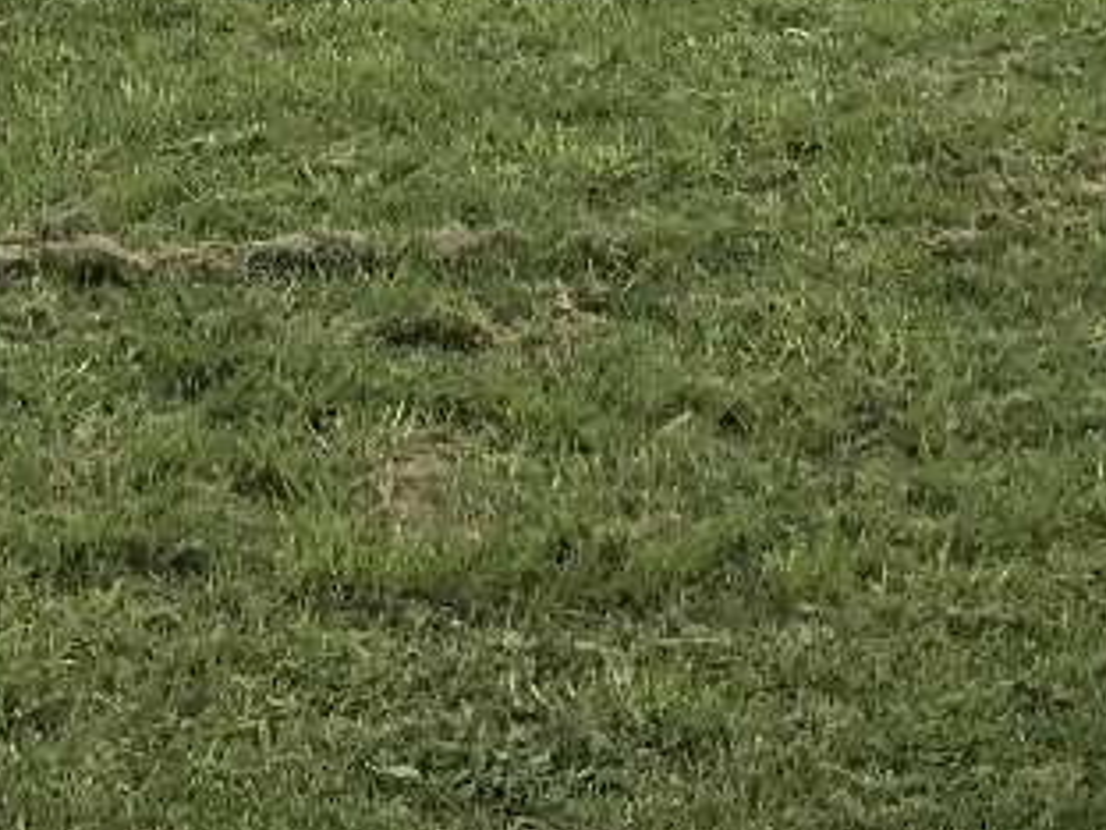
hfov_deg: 17.1
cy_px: -734
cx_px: 351
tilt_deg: +1.4
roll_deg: +2.4
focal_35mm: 115
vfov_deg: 11.8
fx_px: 3674
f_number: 1.8
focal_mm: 3.99
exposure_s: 1/2083
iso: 20
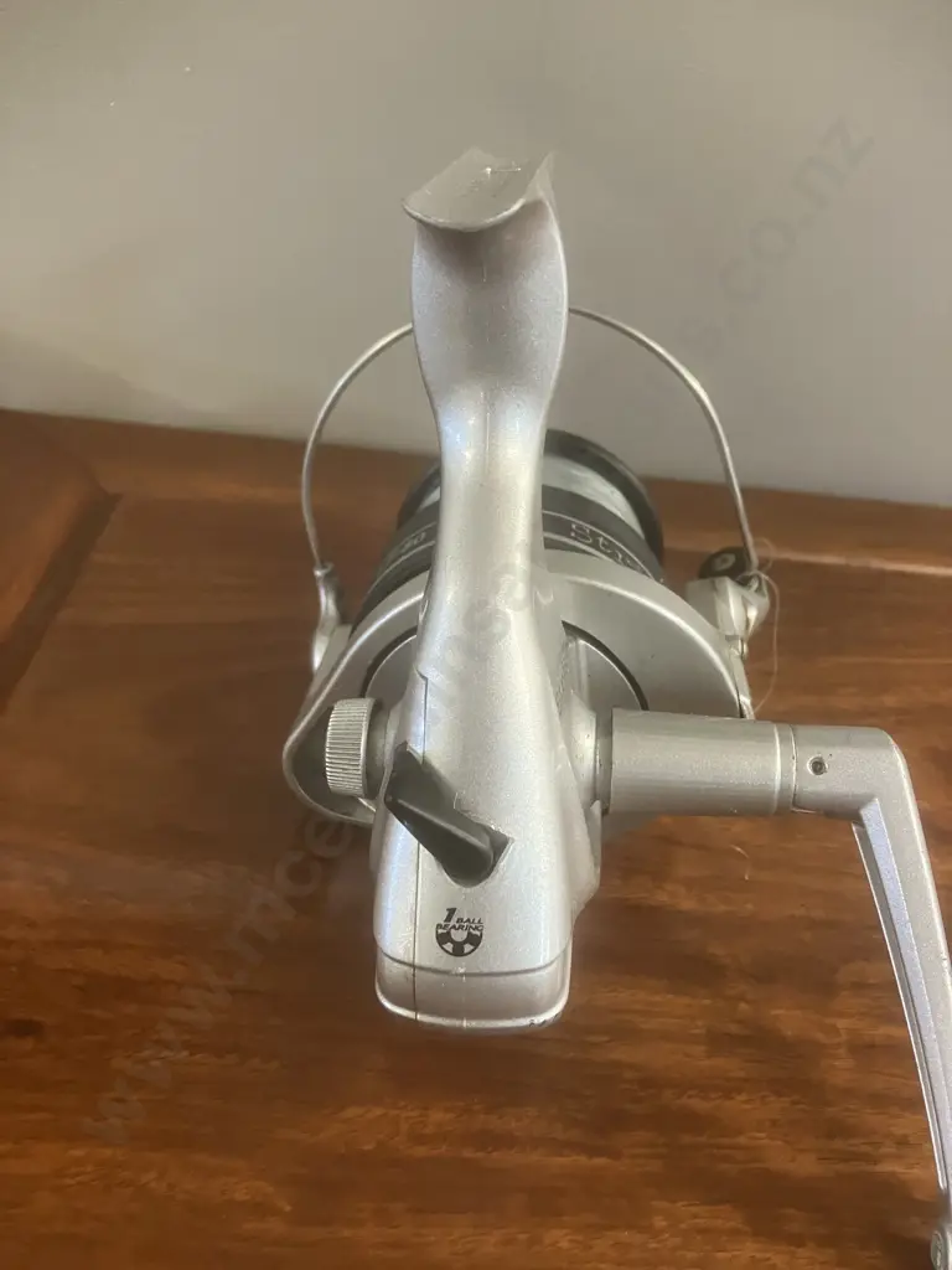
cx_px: 476
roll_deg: -7.1
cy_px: 635
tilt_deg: -34.6
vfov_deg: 63.4
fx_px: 1027
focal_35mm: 28
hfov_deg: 49.7
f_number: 1.8
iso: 320
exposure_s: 1/42
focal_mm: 3.99
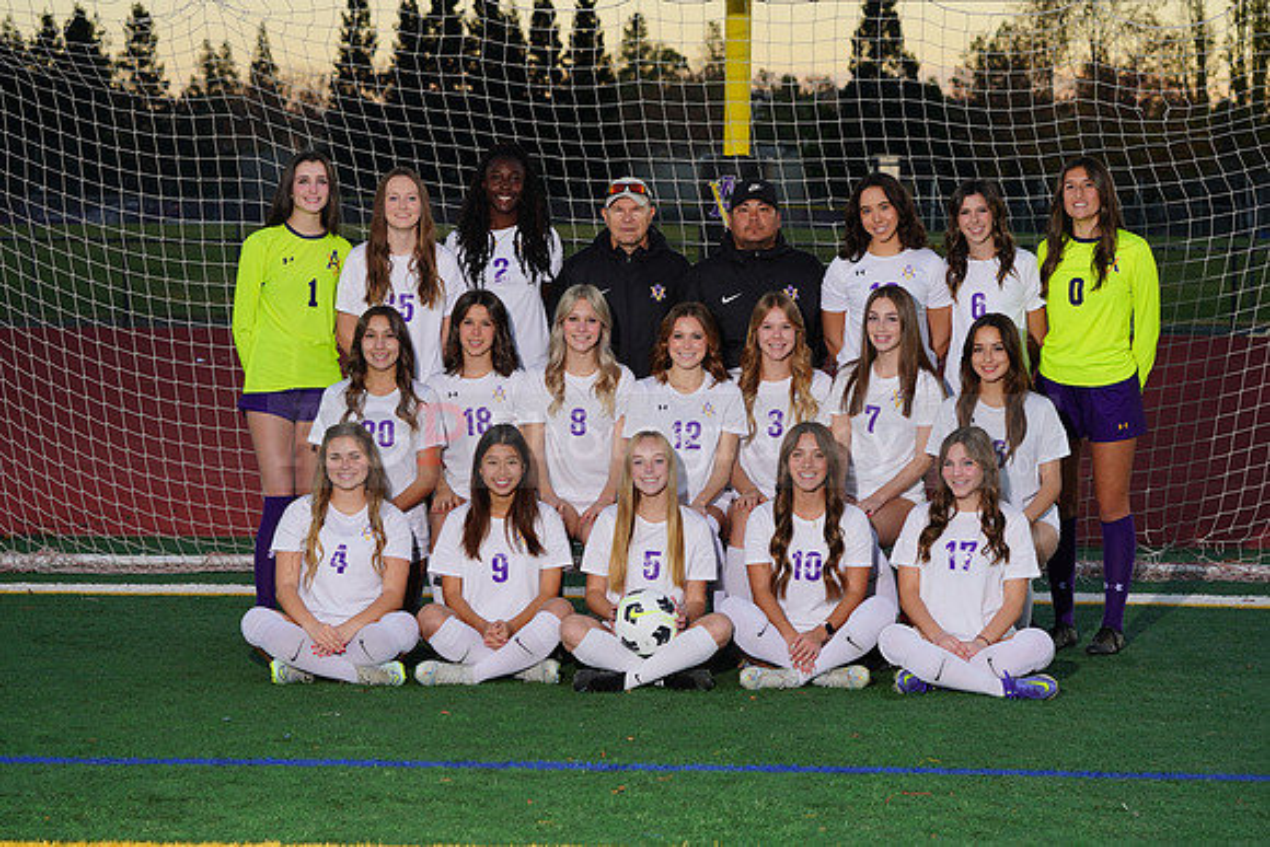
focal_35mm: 100
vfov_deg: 13.7
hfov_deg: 20.4
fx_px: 3528
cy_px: 424
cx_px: 635
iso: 320
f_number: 7.1
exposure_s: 1/200
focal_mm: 100
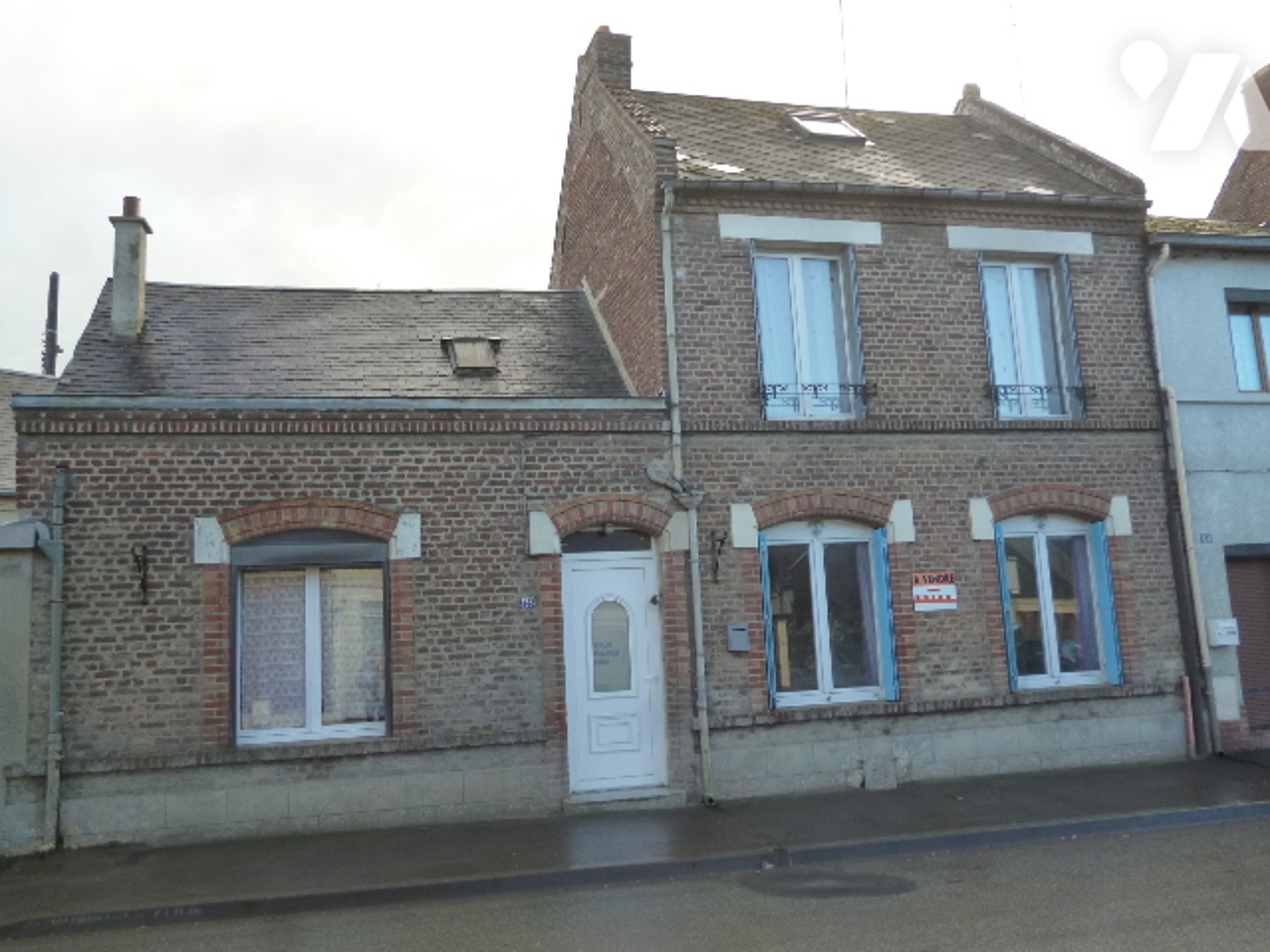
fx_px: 1027
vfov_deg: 49.7
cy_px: 476
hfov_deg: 63.4
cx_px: 635
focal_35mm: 28
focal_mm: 5
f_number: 3.1
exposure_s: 1/200
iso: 160
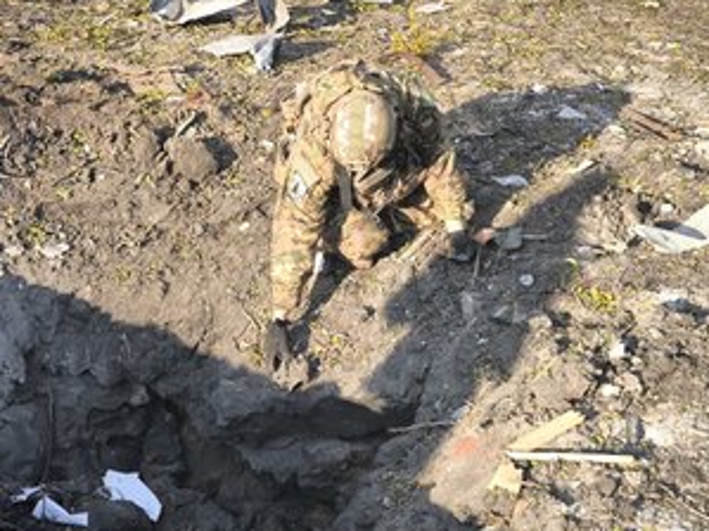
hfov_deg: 28.8
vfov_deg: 21.9
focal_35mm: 67
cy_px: 313
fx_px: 1372
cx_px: 244
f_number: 1.9
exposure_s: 1/207
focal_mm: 7.1
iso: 50
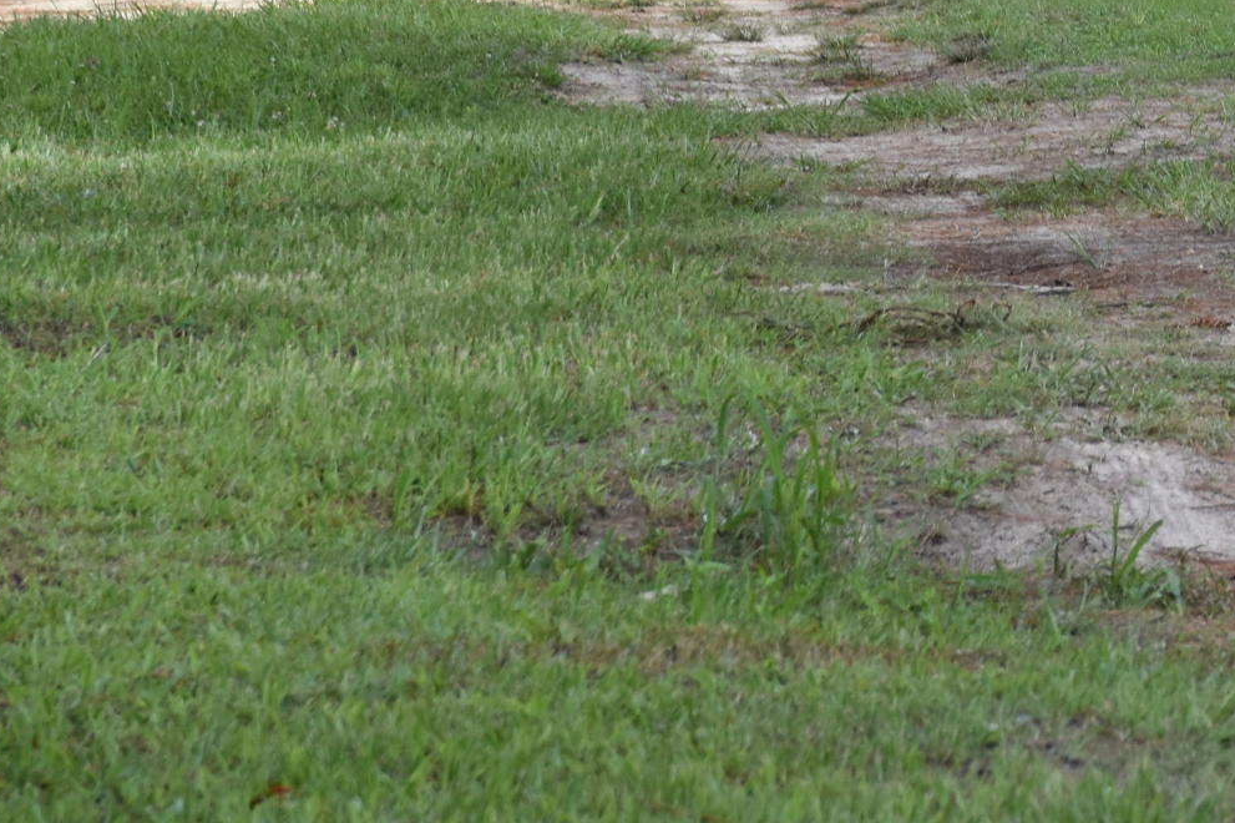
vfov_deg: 2.6
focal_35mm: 527
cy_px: 115
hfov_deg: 3.9
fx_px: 18072
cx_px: 1234
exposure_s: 1/250
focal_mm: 116
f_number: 8
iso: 320
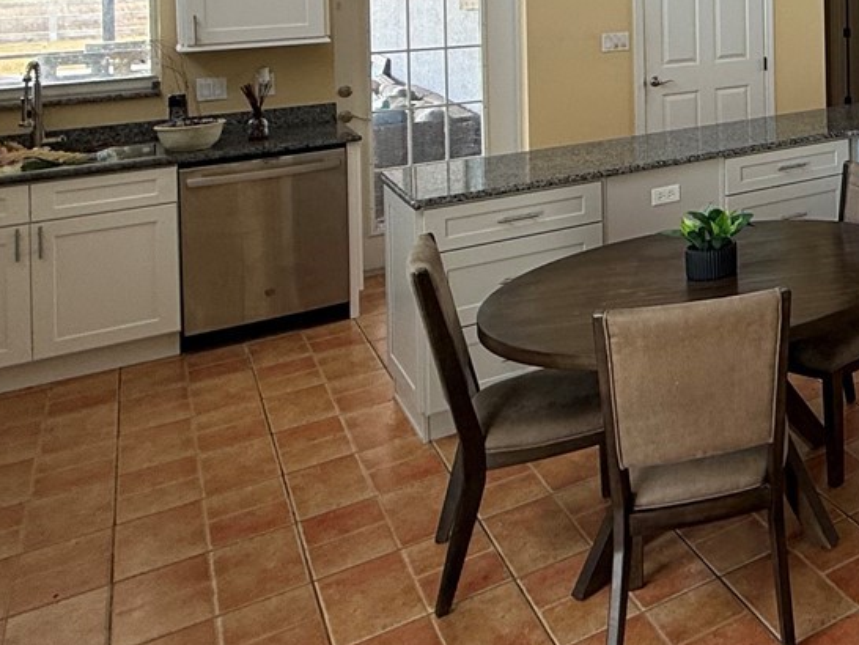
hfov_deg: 33.7
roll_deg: +0.9
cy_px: -53
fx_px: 1018
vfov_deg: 31.5
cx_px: 1108
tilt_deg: +0.7
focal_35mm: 41
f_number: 2.2
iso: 64
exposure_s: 1/119
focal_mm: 2.22
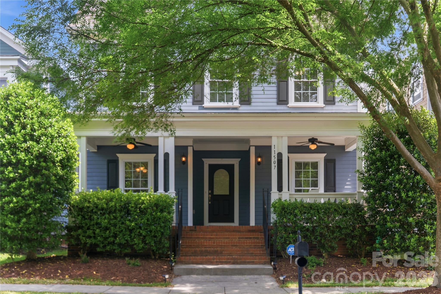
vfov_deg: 35.9
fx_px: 453
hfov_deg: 51.9
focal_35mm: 37
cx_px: 220
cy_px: 147
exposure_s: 1/8
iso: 100
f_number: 8
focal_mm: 37
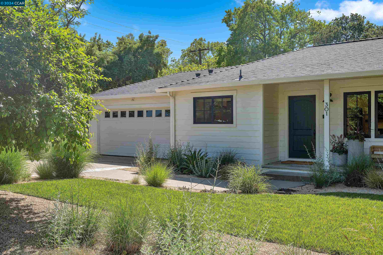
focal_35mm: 34
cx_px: 192
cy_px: 128
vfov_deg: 39.4
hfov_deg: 56.5
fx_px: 356
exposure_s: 1/200
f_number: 8
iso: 100
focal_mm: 33.5
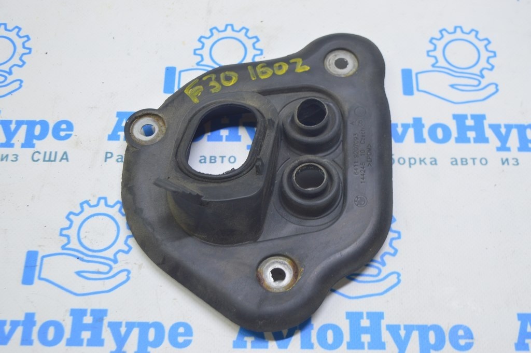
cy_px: 176
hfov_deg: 38.9
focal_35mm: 51
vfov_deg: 26.4
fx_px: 752
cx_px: 266
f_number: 5.6
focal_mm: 34
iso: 400
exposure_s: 1/20
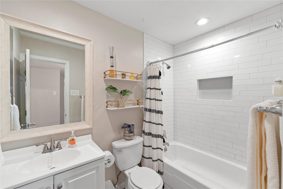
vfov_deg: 81.2
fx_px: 110
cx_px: 142
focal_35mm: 14
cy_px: 94
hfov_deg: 104.3
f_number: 8
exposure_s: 1/3
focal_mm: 14
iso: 400
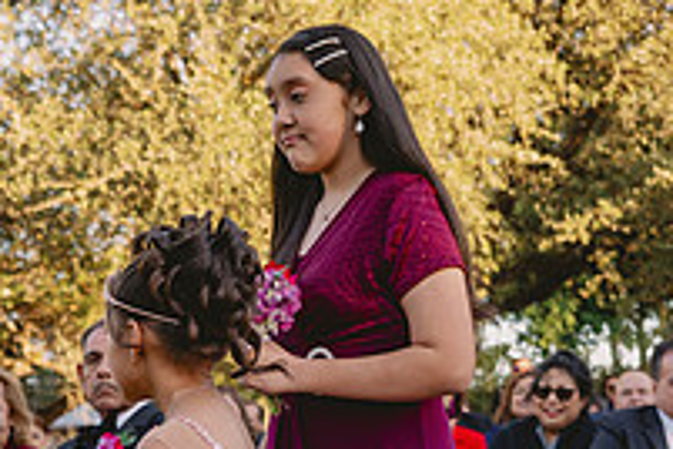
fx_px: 1589
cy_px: 513
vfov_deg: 15.6
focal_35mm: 85
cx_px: 112
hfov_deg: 23.5
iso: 320
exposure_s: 1/640
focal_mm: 24
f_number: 2.8
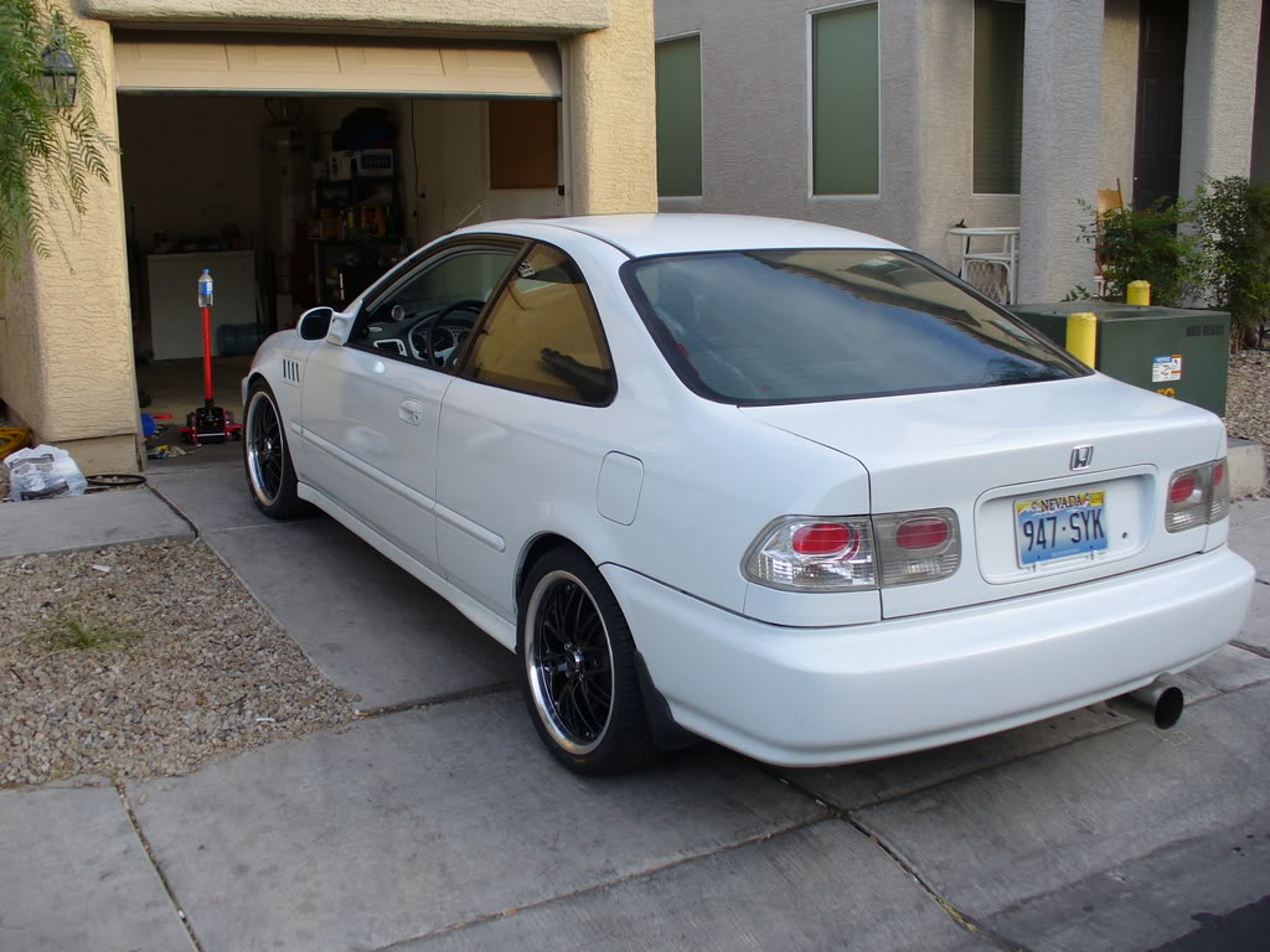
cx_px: 635
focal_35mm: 37
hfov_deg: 50.1
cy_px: 476
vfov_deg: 38.7
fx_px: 1357
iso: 80
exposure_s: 1/200
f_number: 2.8
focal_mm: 6.1
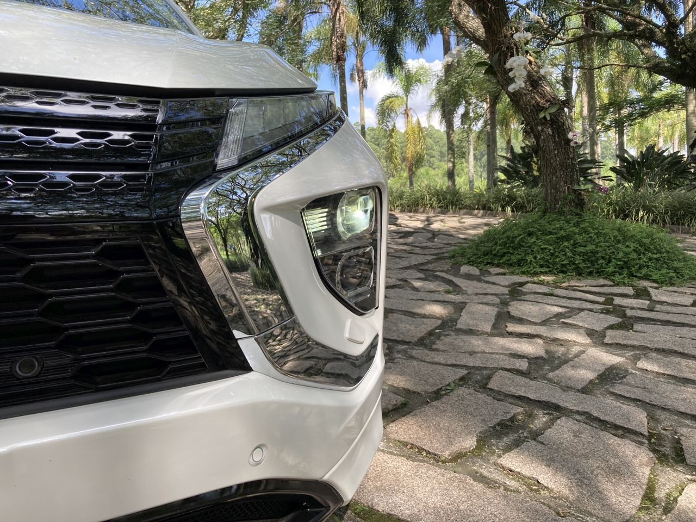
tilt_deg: -2.4
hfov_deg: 63.4
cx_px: 348
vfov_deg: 49.7
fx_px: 563
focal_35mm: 28
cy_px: 261
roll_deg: +1.7
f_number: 1.8
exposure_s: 1/317
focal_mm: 3.99
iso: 20
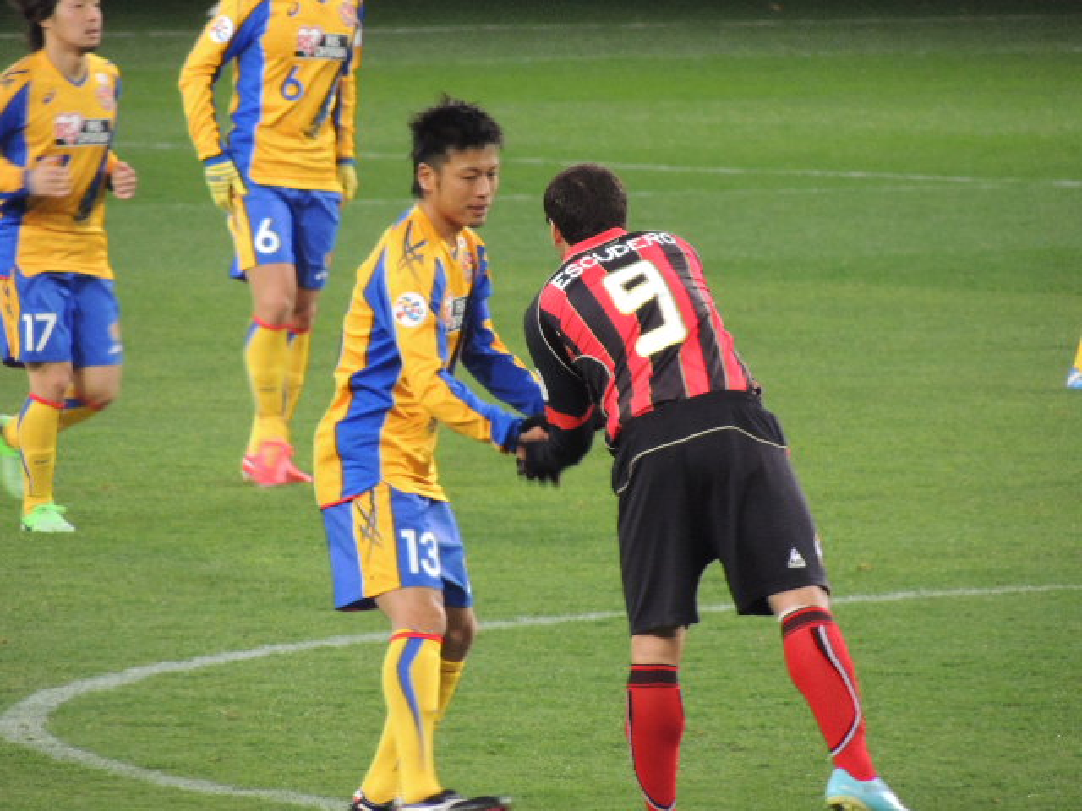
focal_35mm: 800
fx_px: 25006
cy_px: 406
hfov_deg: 2.5
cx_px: 541
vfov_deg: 1.9
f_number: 5.2
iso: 800
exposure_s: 1/60
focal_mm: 142.6
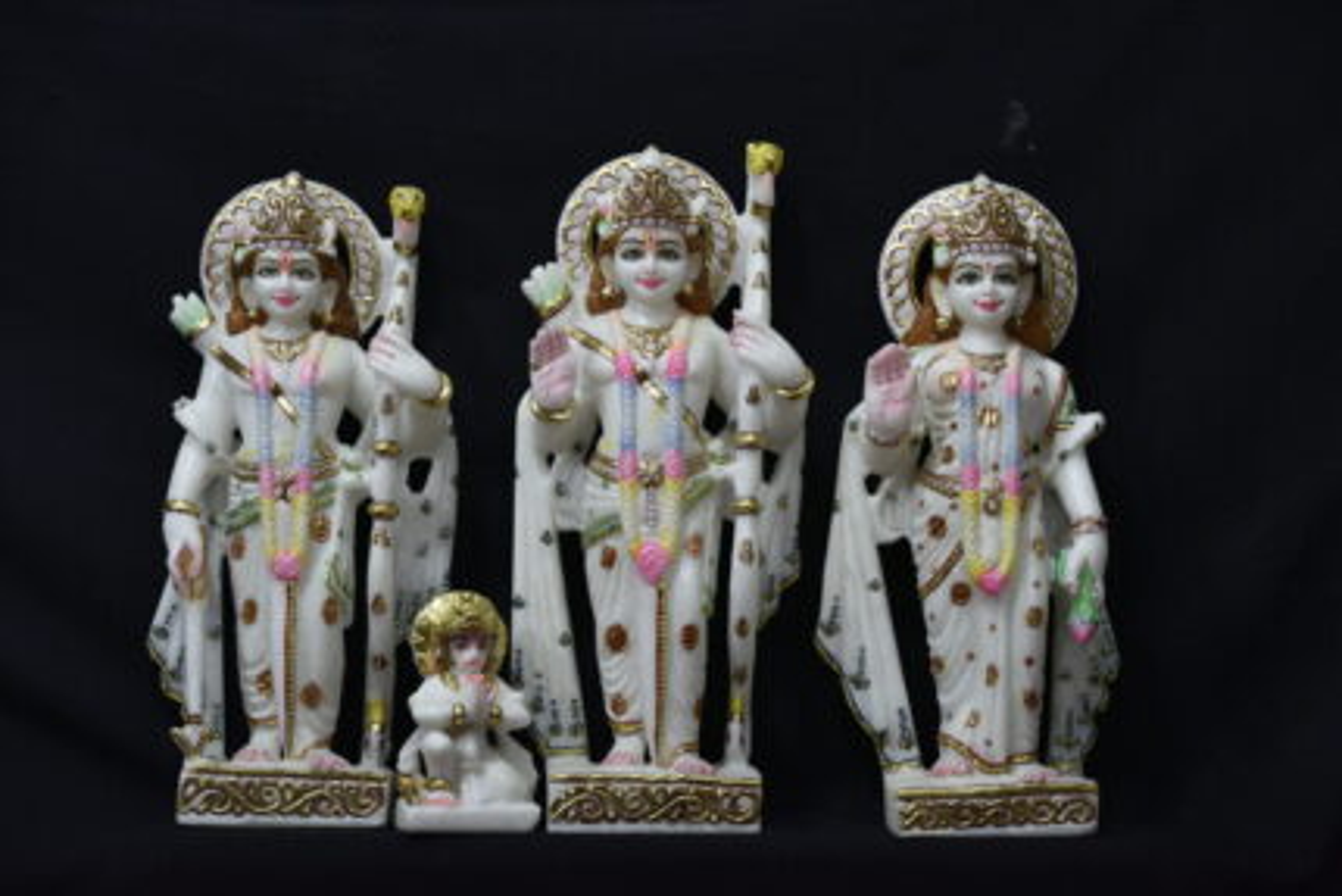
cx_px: 671
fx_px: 4102
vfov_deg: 12.5
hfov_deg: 18.6
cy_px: 448
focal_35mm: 110
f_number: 5.6
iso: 1400
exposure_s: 1/500
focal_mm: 110
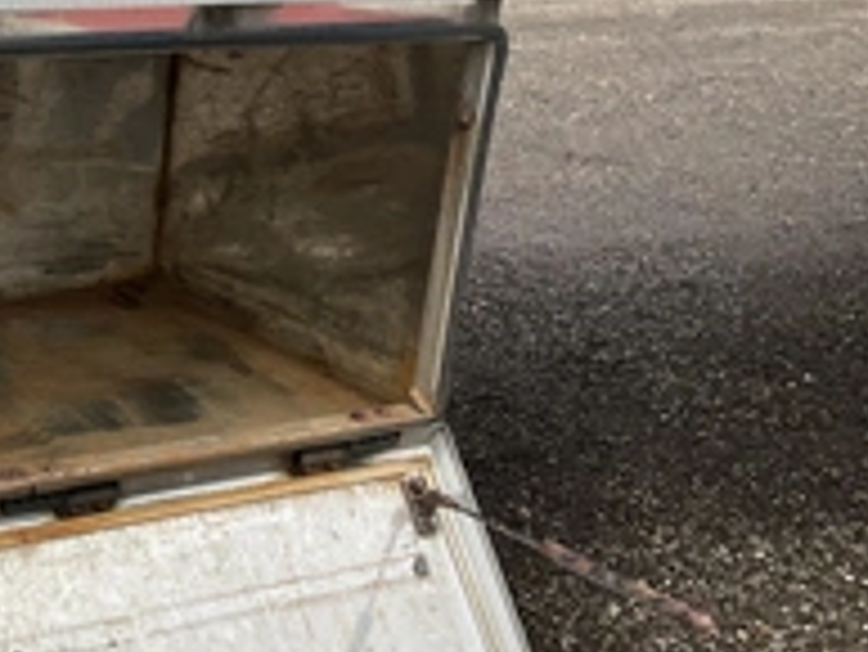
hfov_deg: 29.7
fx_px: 1505
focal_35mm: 60
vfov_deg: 24.4
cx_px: -22
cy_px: 391
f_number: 1.8
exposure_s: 1/175
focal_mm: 3
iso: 20
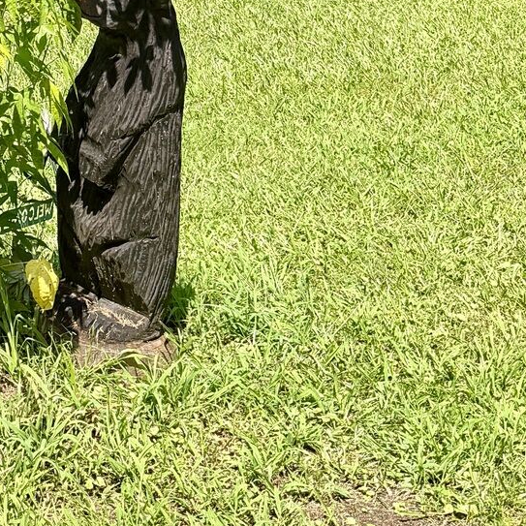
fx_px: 1547
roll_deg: +0.3
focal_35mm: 90
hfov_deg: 17.7
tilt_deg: -8.9
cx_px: -211
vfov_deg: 17.5
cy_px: -241
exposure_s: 1/2169
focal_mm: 6.76
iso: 80
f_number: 1.78
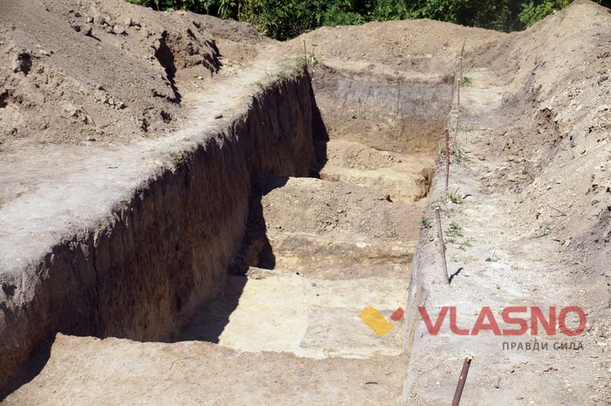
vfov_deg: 20.1
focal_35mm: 68
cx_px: 306
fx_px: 1144
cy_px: 203
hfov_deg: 29.9
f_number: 9
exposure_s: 1/400
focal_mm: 45
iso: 100
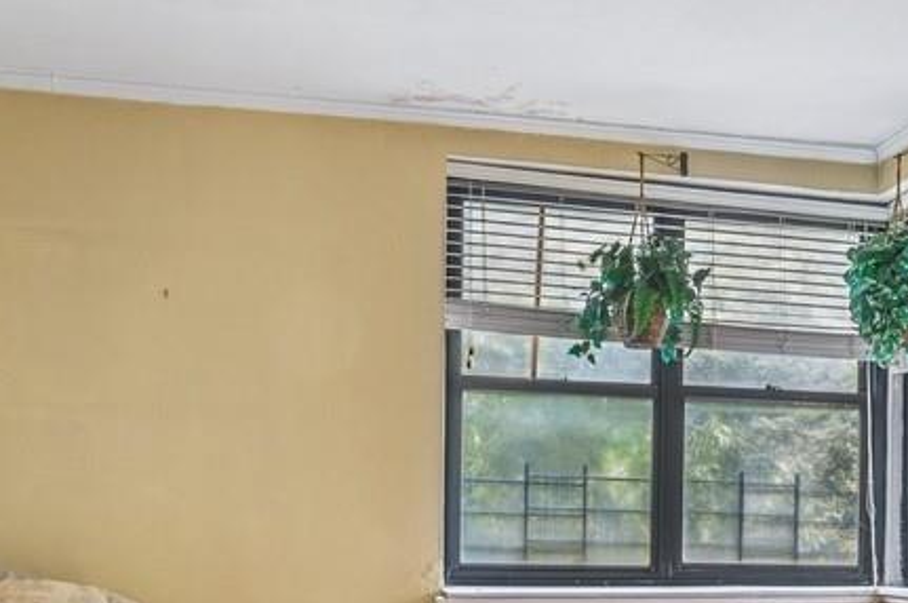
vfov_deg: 23.4
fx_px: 1310
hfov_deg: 37.5
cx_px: 657
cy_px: 748
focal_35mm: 52
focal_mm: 14
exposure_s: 1/6
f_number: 11
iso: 200
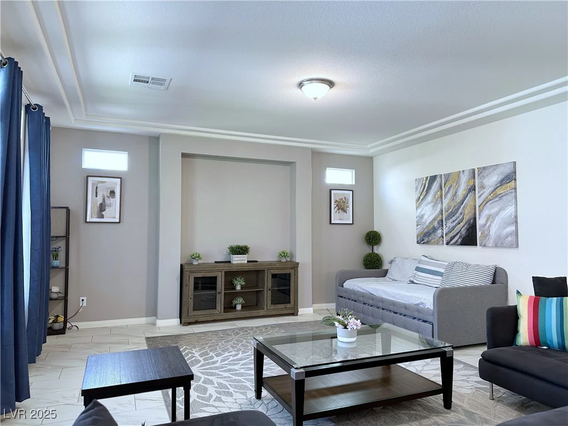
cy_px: 213
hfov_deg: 71.6
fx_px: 394
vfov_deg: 56.8
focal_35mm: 24
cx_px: 284
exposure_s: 1/60
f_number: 1.78
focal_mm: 6.86
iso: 160
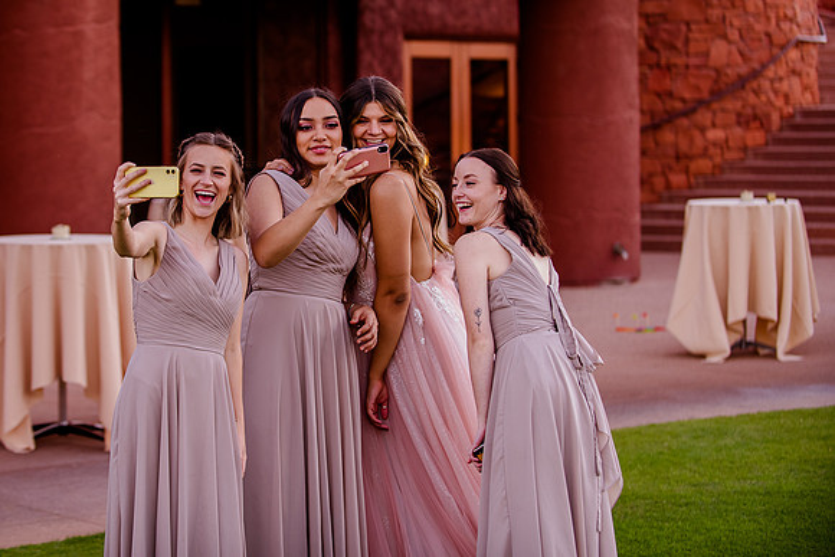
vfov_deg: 13.9
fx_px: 2290
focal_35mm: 99
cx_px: 301
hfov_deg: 20.6
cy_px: 200
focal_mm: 75
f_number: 2.8
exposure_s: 1/100
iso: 500
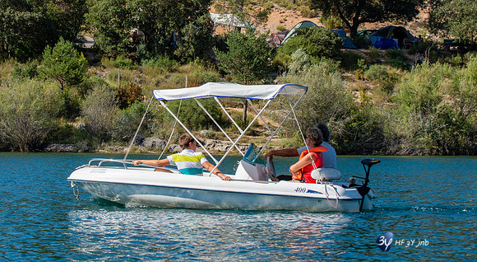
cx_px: 157
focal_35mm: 134
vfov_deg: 8.8
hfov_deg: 16.0
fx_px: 1688
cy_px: 63
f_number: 11
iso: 640
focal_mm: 95
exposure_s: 1/500
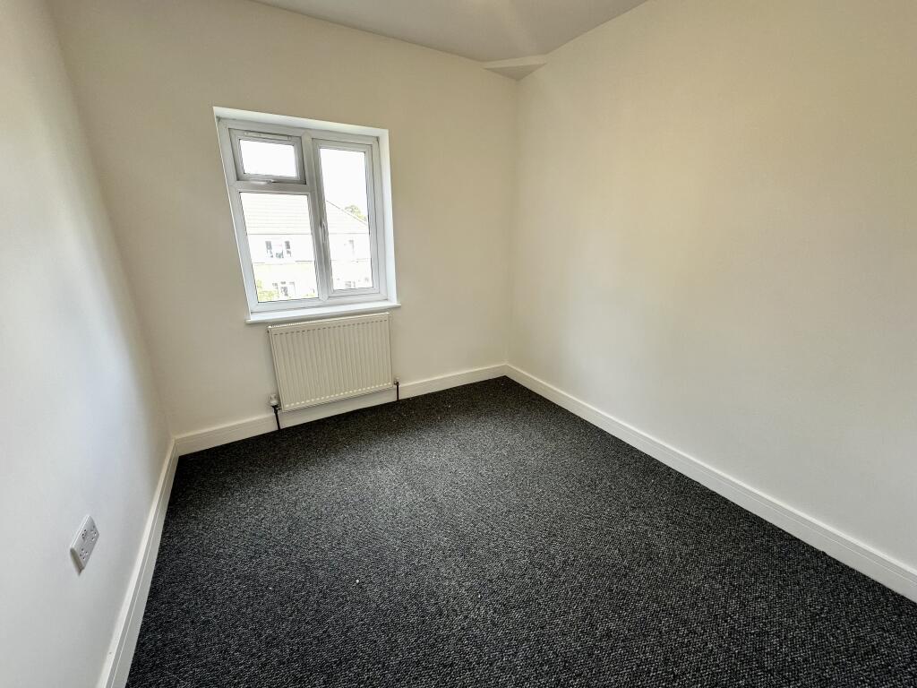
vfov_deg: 85.7
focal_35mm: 14
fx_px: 371
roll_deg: -0.4
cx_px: 458
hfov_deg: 102.1
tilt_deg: -17.2
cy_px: 344
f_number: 2.2
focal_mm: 2.22
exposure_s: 1/100
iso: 64
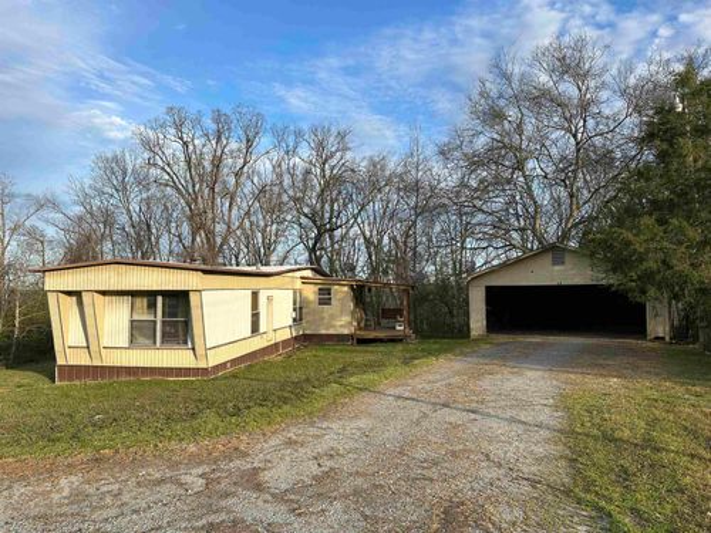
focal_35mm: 24
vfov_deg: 56.8
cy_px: 266
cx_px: 356
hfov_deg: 71.6
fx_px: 493
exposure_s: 1/2203
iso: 80
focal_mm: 6.86
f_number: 1.78
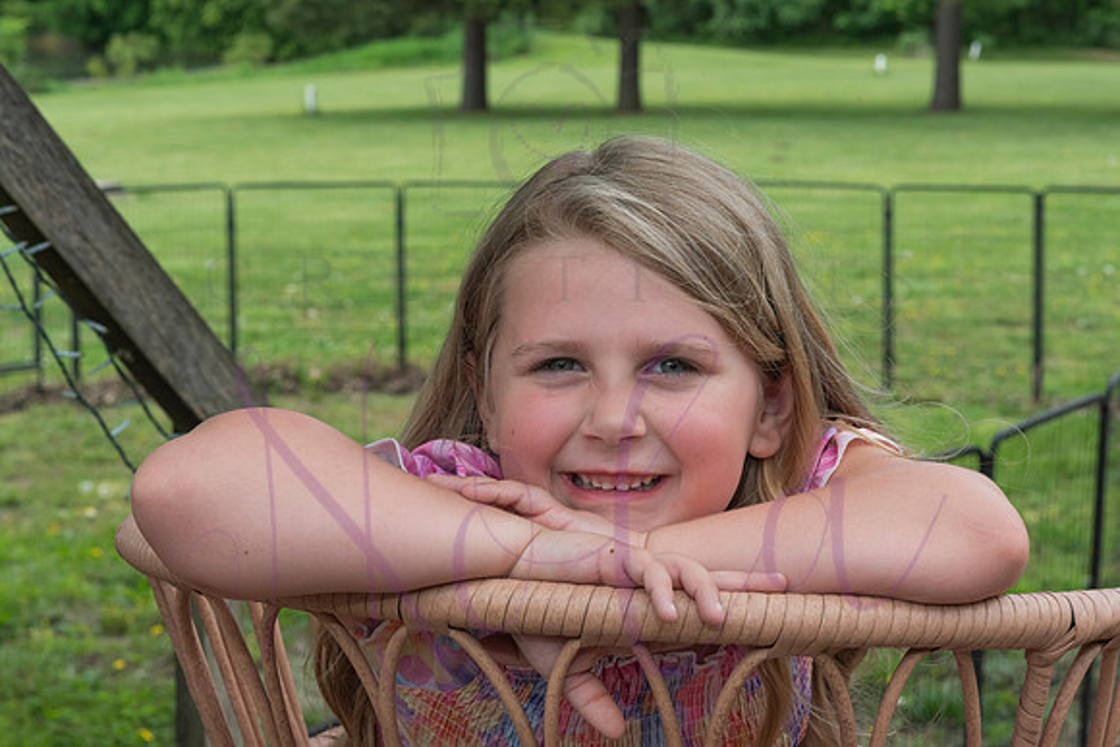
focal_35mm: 87
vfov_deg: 15.7
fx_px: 2714
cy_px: 370
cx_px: 555
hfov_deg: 23.3
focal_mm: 85
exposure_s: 1/250
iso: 800
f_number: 14
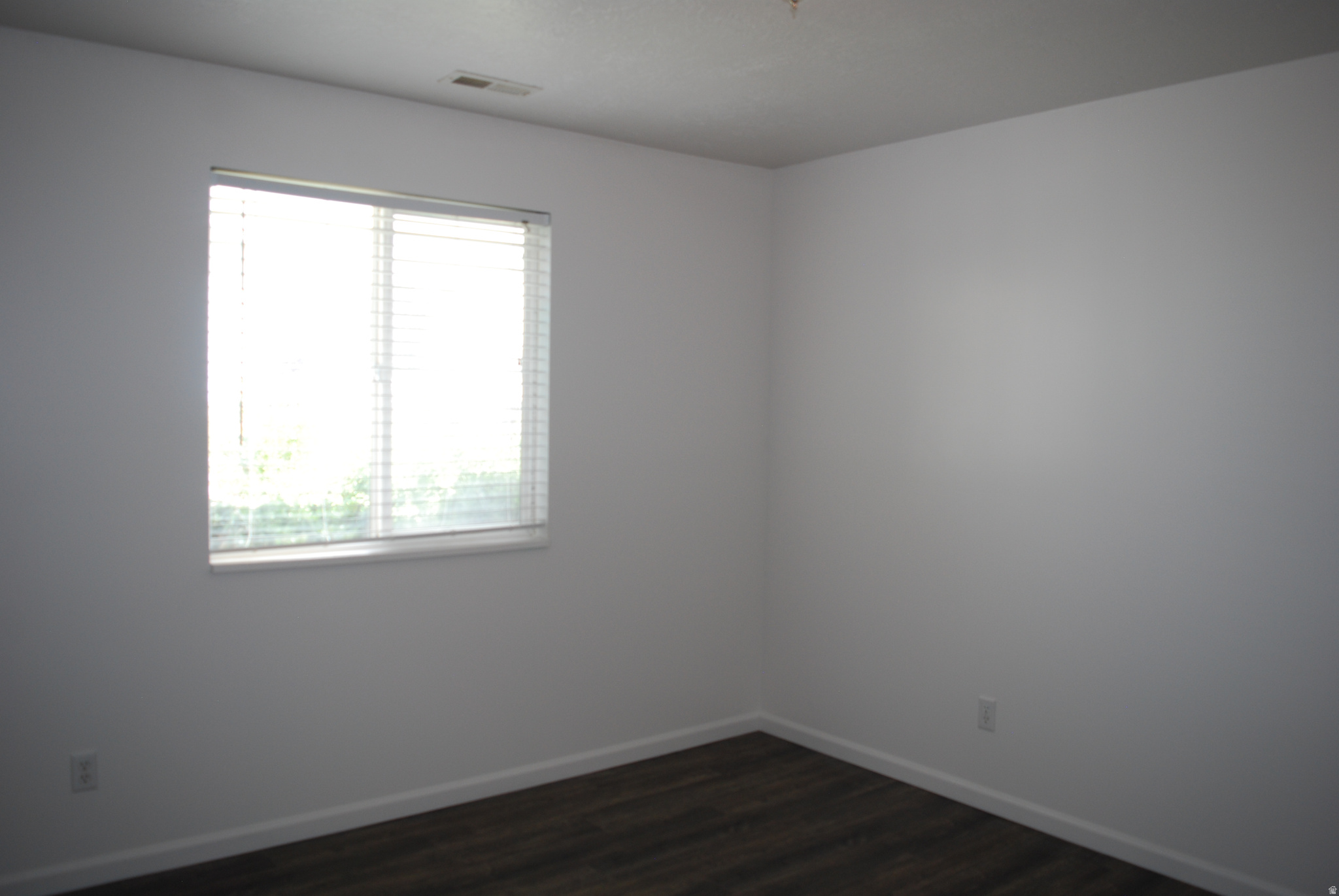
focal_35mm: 27
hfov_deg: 67.3
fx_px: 1005
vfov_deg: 48.1
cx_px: 670
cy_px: 448
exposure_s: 1/80
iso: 200
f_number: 3.8
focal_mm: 18
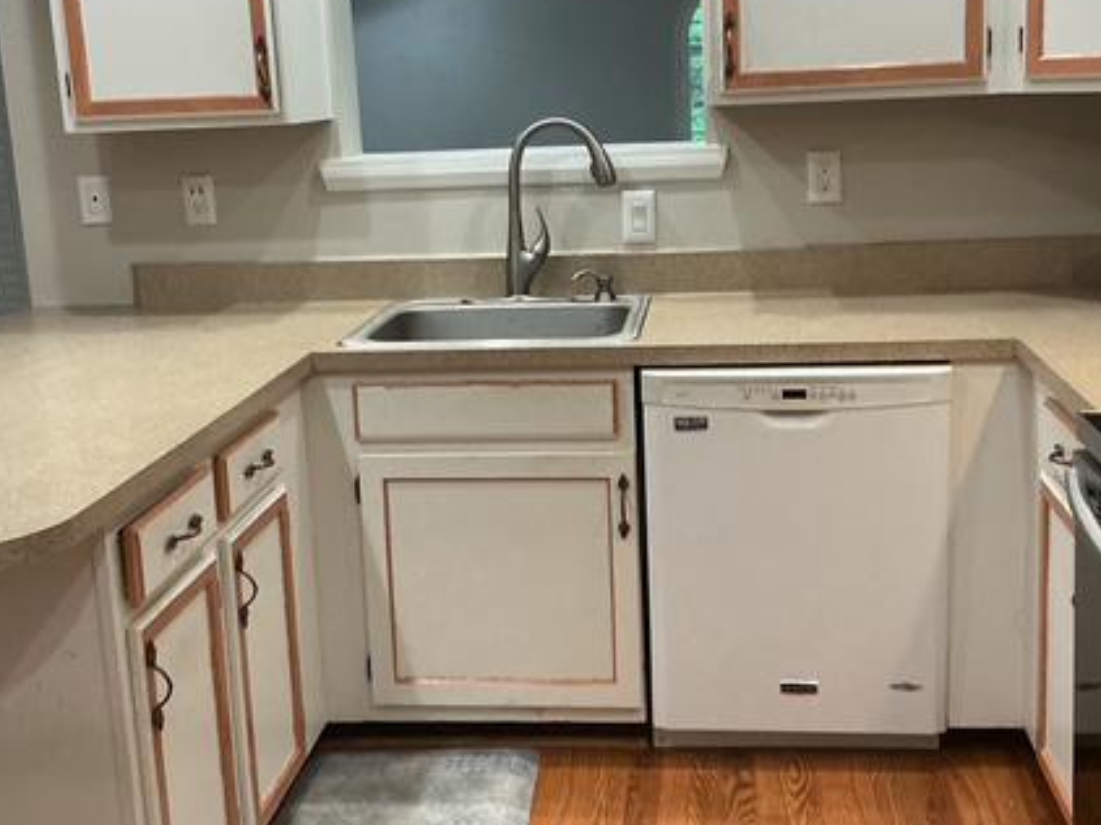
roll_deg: +2.7
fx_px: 1399
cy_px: 337
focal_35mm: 44
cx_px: 571
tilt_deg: -9.9
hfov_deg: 43.0
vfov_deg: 32.8
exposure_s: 1/60
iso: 125
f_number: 1.8
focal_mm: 3
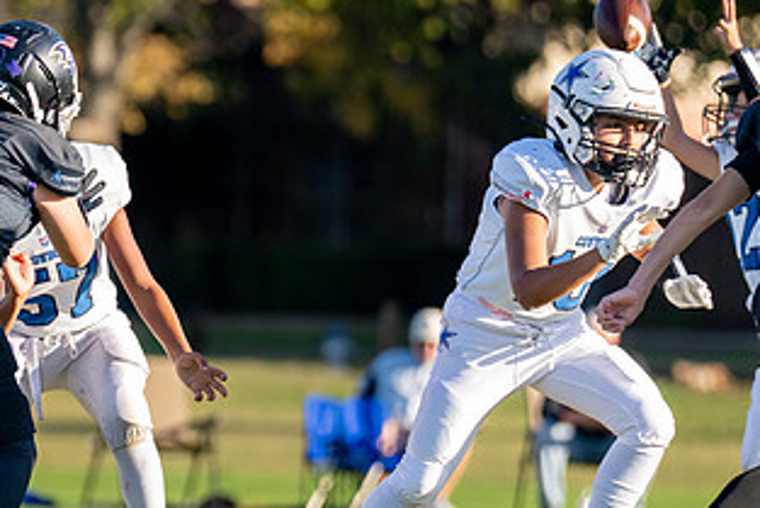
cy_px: 281
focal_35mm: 651
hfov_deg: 3.2
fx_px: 13749
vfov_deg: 2.1
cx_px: 67
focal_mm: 200
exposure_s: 1/4000
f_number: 2.8
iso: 400
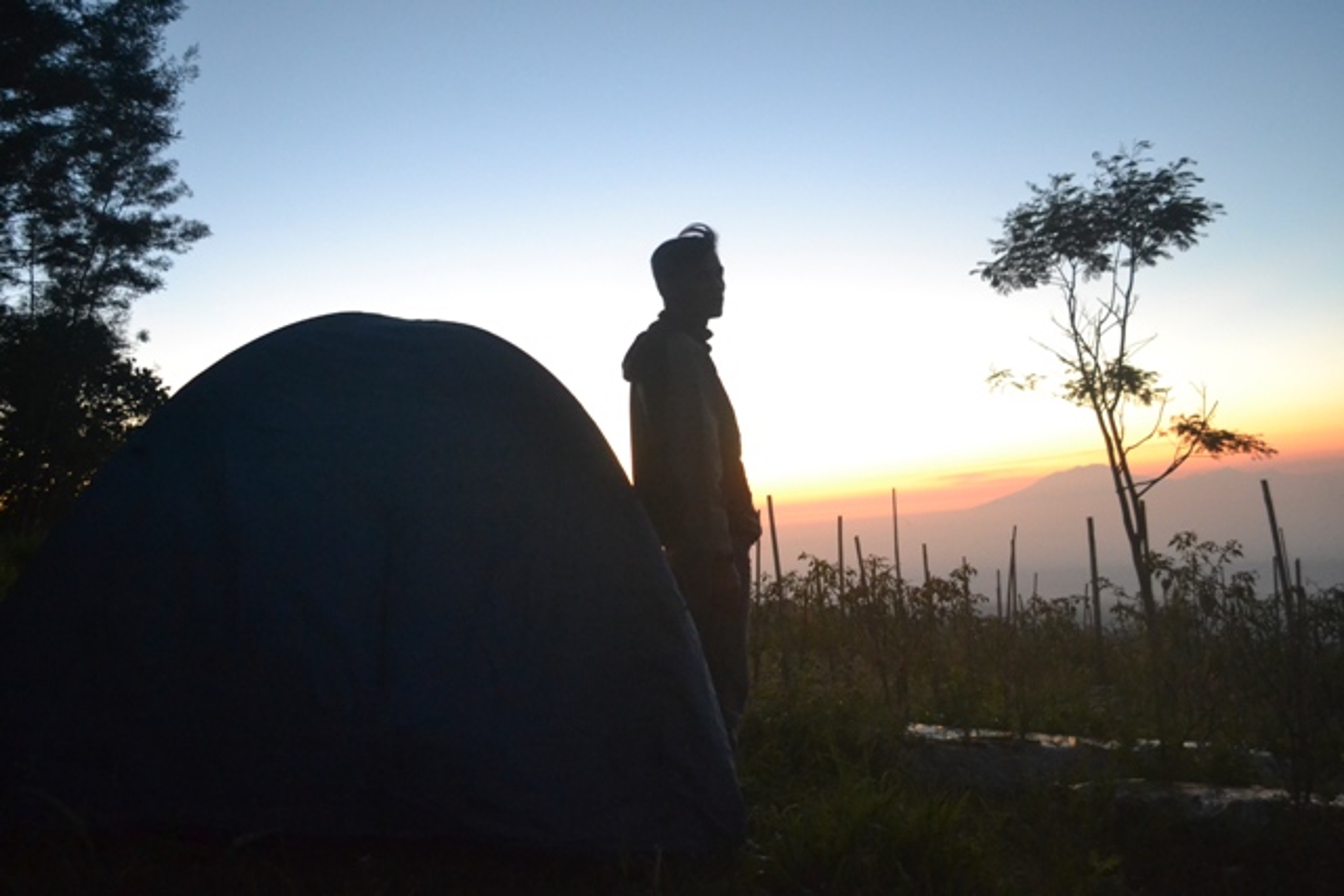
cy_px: 448
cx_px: 672
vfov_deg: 40.0
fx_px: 1232
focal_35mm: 33
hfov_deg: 57.2
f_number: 3.8
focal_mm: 22
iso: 3200
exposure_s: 1/15
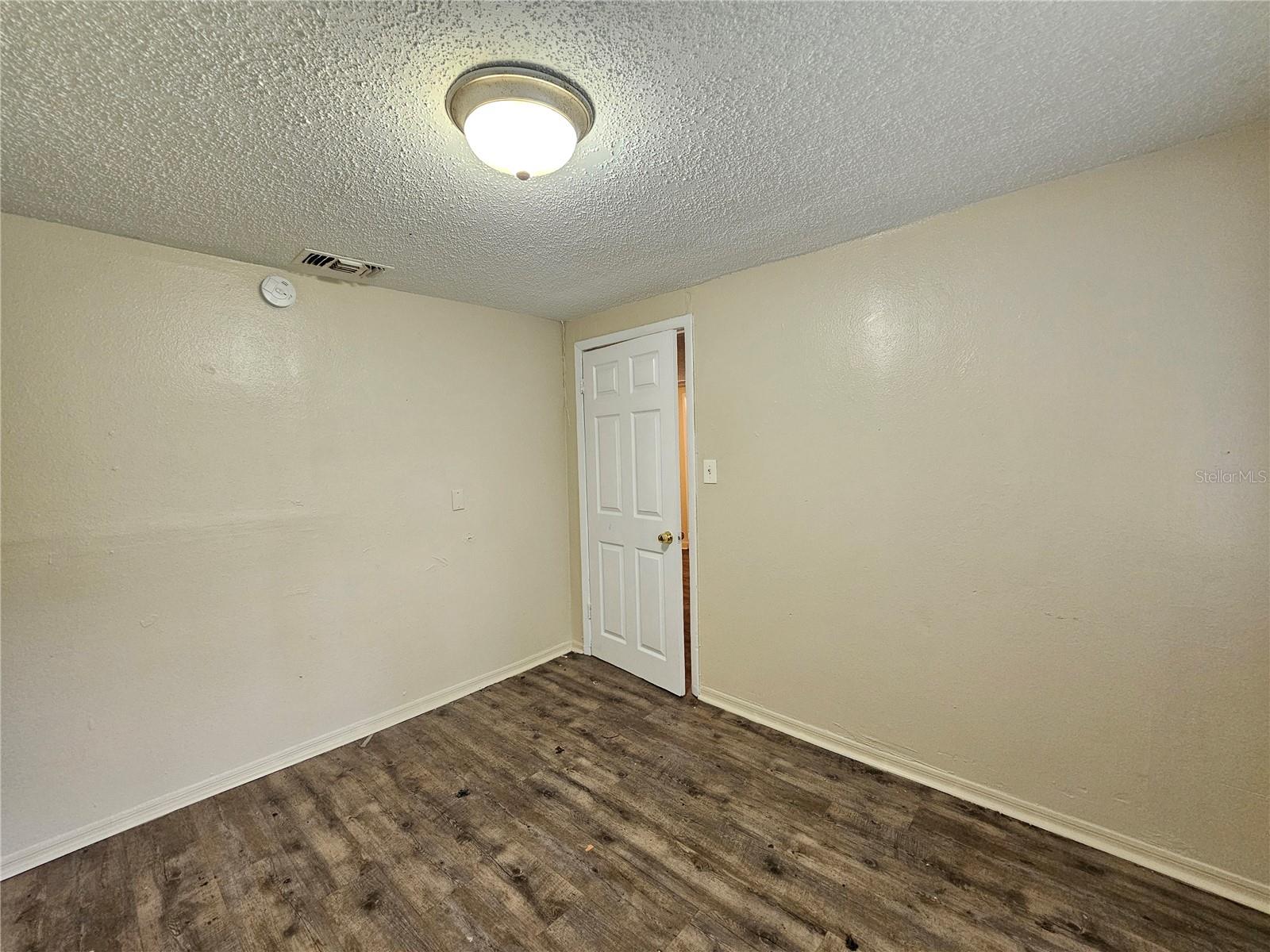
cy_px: 476
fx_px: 477
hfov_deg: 106.2
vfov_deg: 89.9
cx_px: 635
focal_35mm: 13
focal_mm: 2.2
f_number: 2.2
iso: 400
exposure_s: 1/40
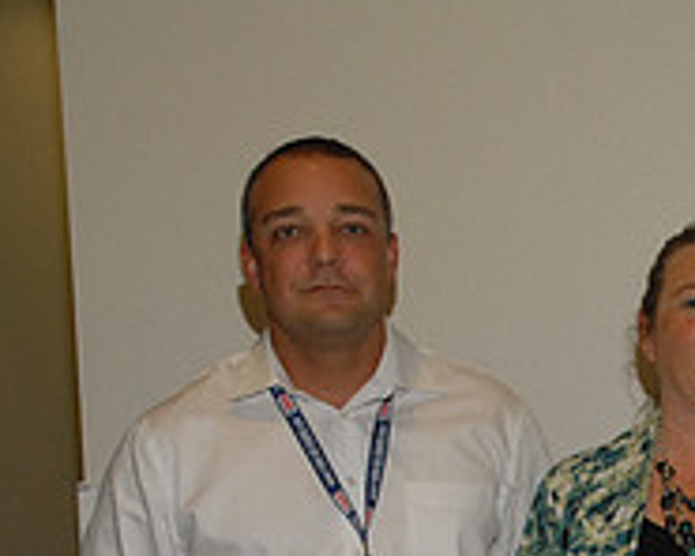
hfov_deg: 16.1
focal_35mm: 115
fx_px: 2365
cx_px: 815
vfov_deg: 13.0
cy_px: 723
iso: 500
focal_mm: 26
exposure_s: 1/125
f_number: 5.6
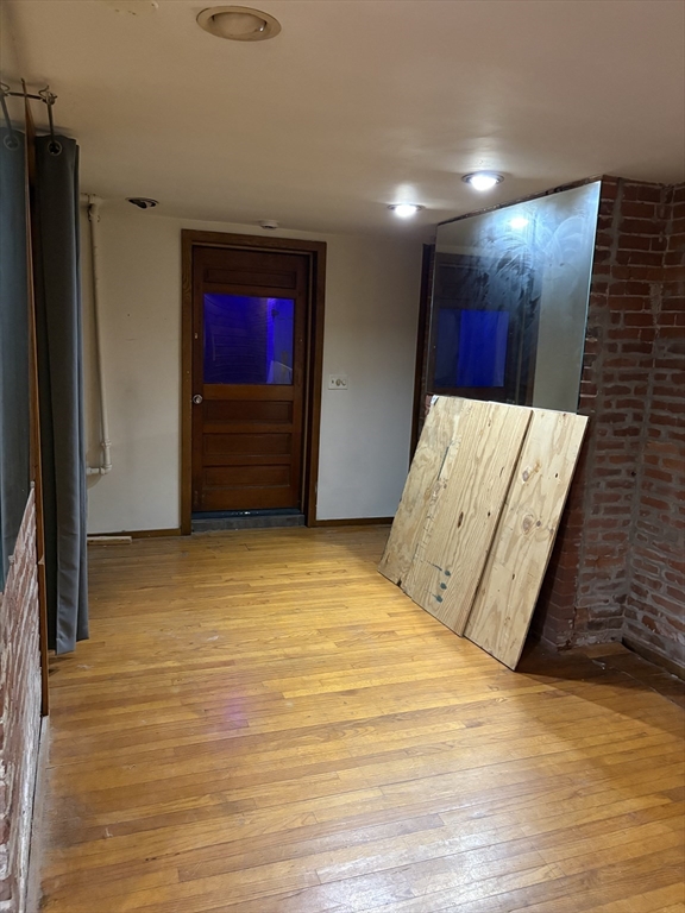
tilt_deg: -9.4
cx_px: 342
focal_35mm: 26
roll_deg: -2.1
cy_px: 456
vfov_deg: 67.3
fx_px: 686
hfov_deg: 53.1
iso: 640
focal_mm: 5.96
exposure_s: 1/30
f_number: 1.6
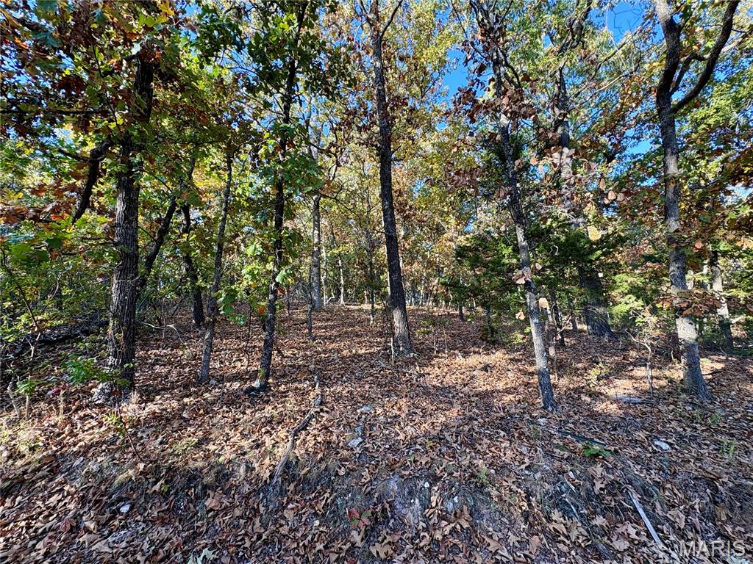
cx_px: 376
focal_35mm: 14
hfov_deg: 102.1
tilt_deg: +11.9
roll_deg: +3.2
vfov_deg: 85.7
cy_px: 282
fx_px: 305
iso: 50
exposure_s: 1/99
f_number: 2.2
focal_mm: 2.22
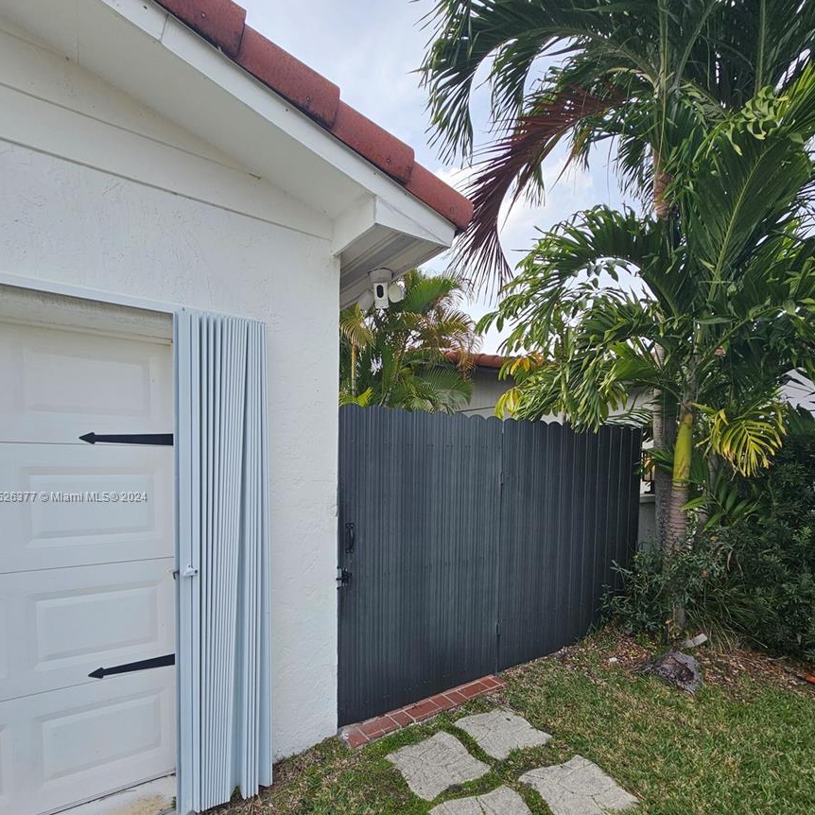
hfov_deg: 87.4
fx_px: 426
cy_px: 497
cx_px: 399
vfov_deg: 86.1
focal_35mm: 16
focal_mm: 2.2
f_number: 2.2
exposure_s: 1/1096
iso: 50
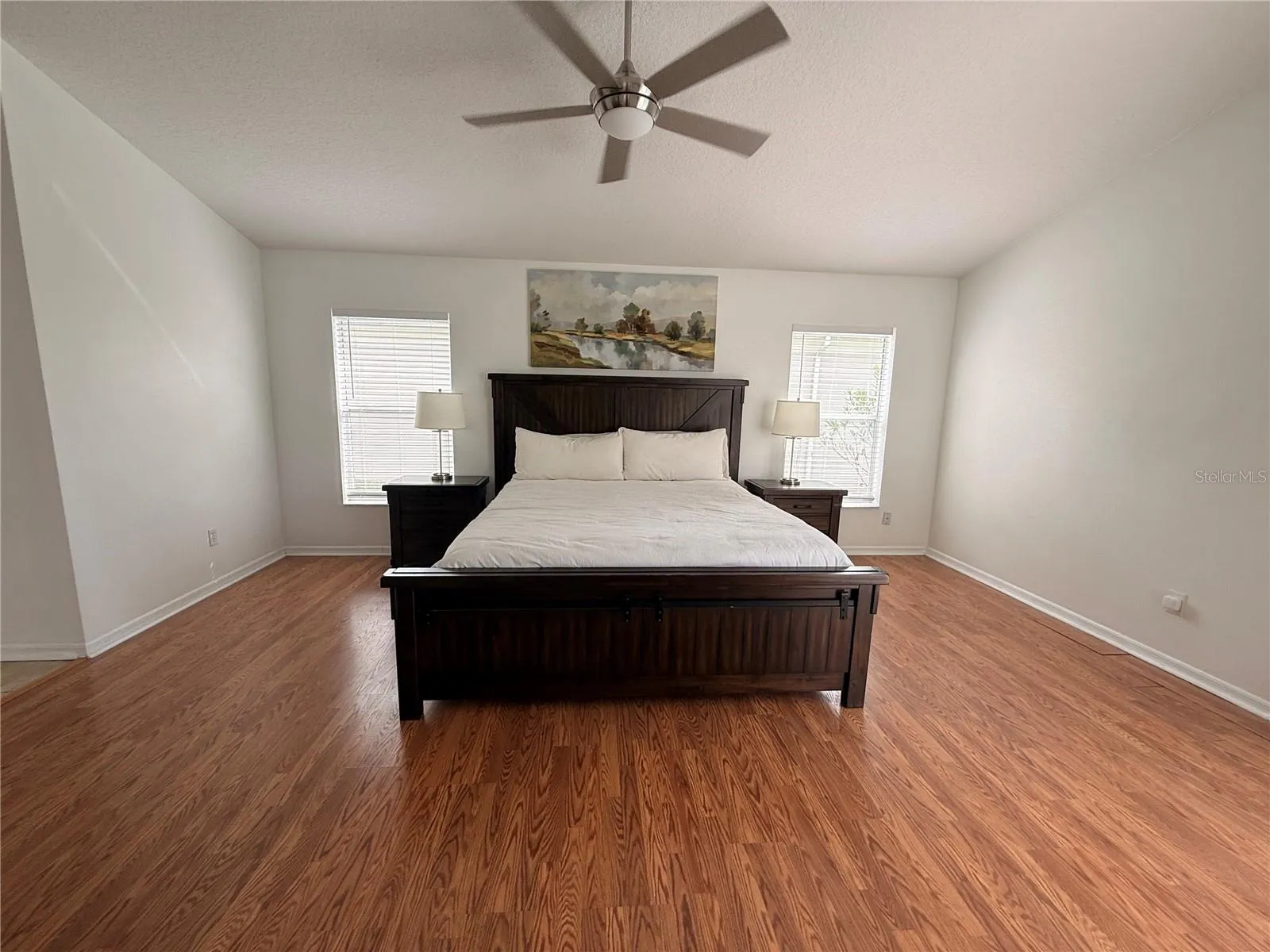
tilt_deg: -8.7
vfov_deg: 85.7
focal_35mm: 14
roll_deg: -1.7
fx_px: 514
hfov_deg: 102.1
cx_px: 635
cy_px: 476
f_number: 2.2
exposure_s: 1/159
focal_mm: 2.22
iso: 50
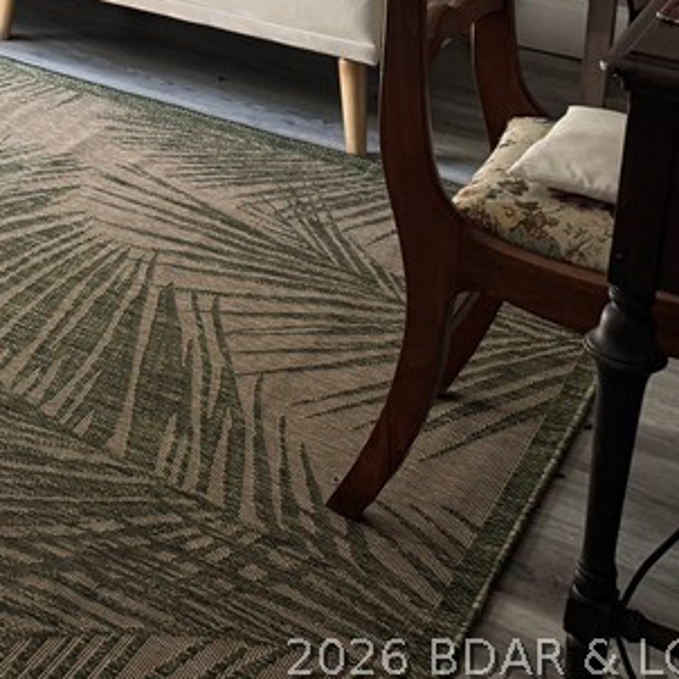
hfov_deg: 21.2
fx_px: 1598
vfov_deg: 21.9
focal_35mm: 72
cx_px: -254
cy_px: -169
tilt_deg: -14.3
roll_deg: +0.4
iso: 100
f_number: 1.78
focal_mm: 6.76
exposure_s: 1/120
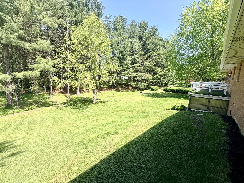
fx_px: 99
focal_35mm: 14
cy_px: 92
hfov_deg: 102.1
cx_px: 122
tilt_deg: -7.5
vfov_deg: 85.7
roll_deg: -1.4
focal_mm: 2.22
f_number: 2.2
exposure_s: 1/522
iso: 40
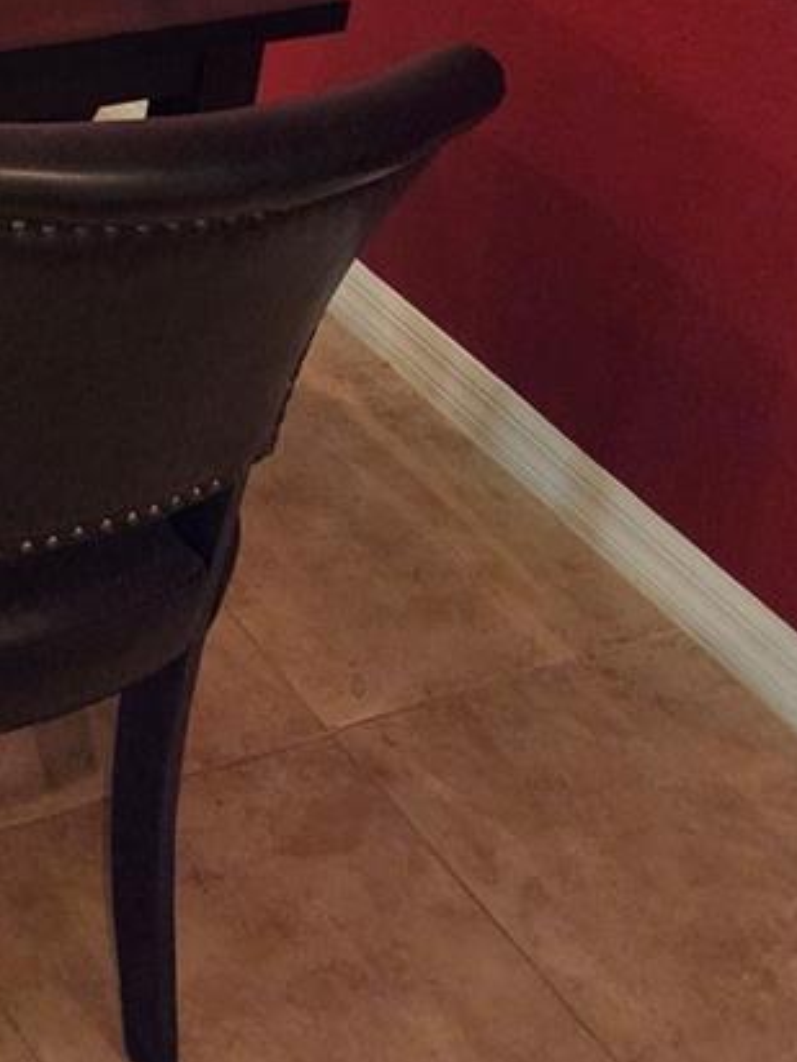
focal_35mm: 67
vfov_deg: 24.2
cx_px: -328
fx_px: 2057
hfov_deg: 19.6
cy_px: -423
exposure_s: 1/120
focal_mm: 5.4
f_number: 1.8
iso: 800
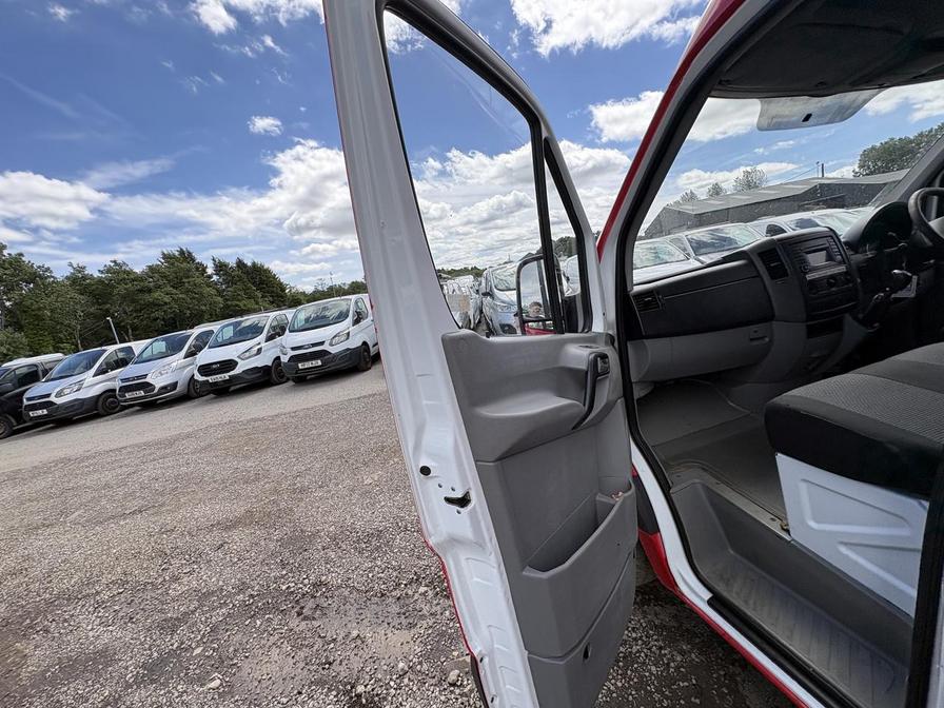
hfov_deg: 102.1
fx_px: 382
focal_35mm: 14
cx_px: 472
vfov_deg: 85.7
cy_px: 354
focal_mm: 2.22
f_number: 2.2
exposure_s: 1/779
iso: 40
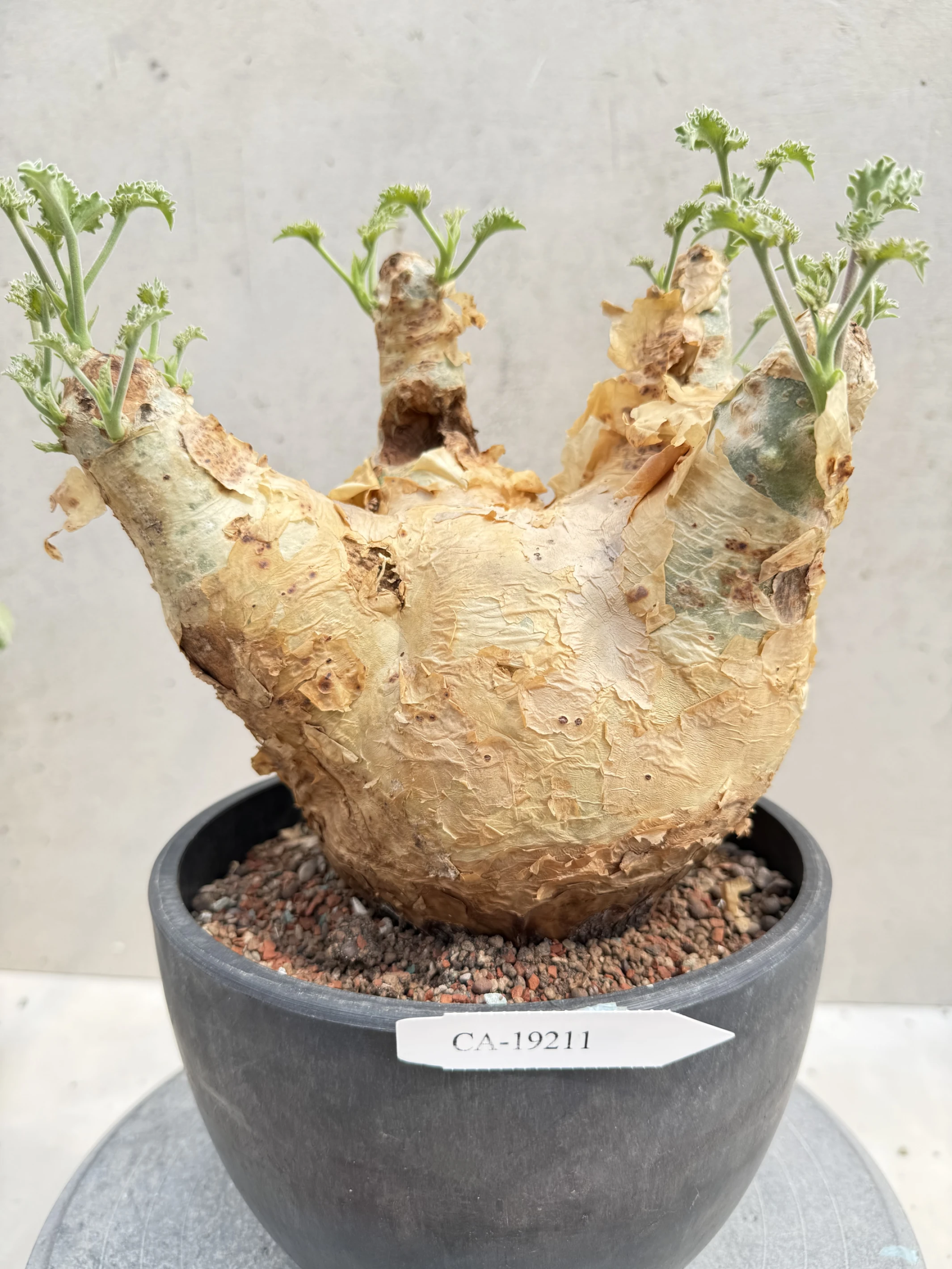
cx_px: 476
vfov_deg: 71.6
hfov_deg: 56.8
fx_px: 880
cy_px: 634
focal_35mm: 24
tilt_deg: -9.3
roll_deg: +0.8
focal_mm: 6.76
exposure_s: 1/286
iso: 80
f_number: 1.78
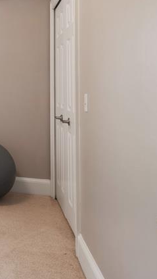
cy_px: 96
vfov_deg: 46.7
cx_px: -107
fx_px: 318
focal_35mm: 43
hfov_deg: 21.1
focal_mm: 17
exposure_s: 1/6
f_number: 9
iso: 320
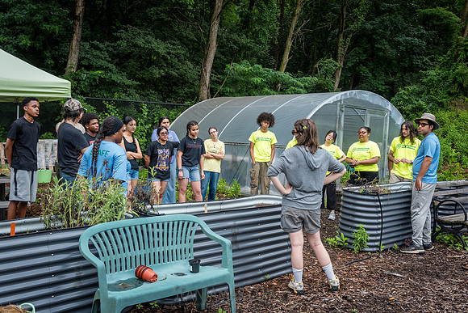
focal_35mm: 36
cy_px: 156
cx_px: 234
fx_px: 463
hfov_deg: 53.6
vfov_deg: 37.3
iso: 400
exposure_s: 1/500
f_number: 4.5
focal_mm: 35
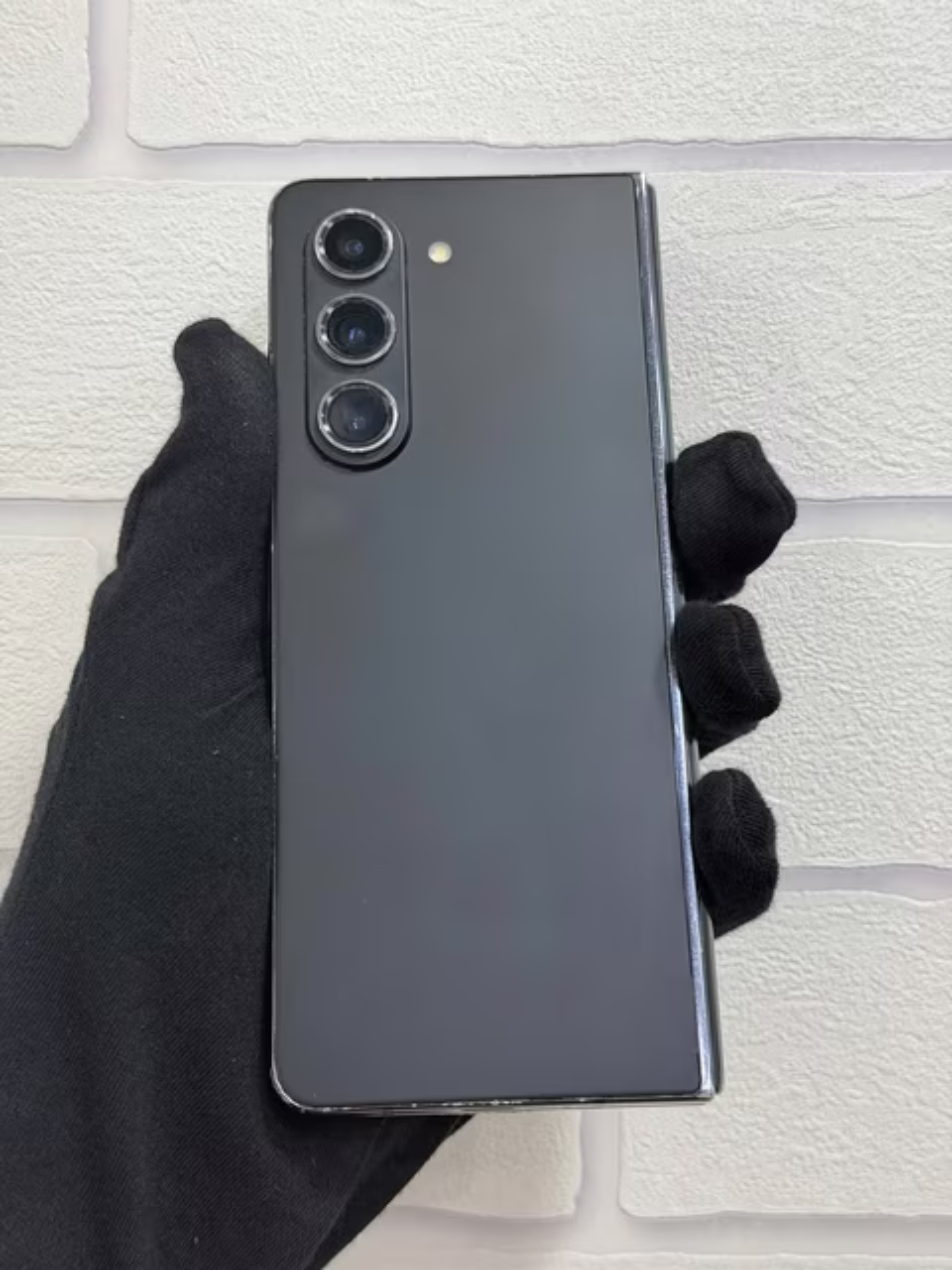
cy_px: 635
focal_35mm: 48
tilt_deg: -0.9
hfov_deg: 30.3
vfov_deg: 39.7
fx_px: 1760
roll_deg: -0.7
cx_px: 476
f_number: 1.78
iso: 100
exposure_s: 1/50
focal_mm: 6.76
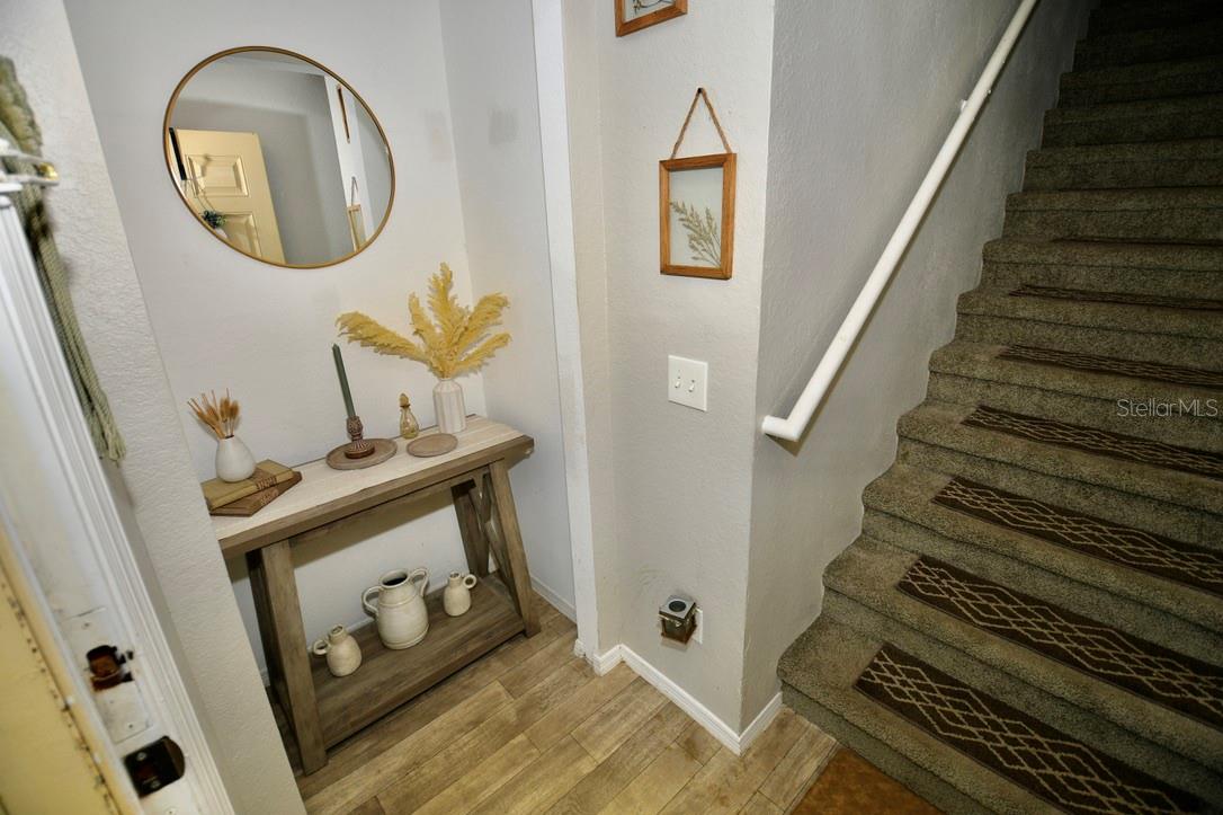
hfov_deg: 100.4
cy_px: 408
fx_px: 509
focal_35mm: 15
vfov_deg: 77.3
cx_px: 612
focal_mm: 10
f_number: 3.5
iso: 100
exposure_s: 1/200
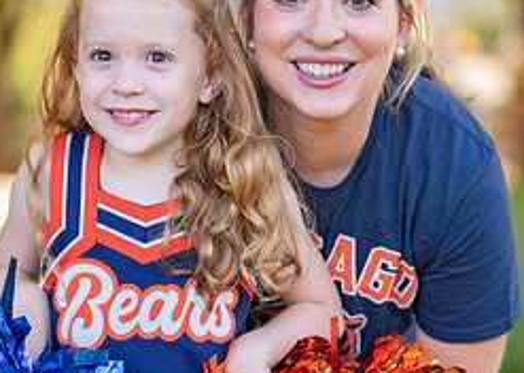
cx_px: 233
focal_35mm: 123
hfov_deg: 16.3
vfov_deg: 11.6
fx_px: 1829
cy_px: 231
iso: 100
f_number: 1.2
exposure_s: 1/800
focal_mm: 50
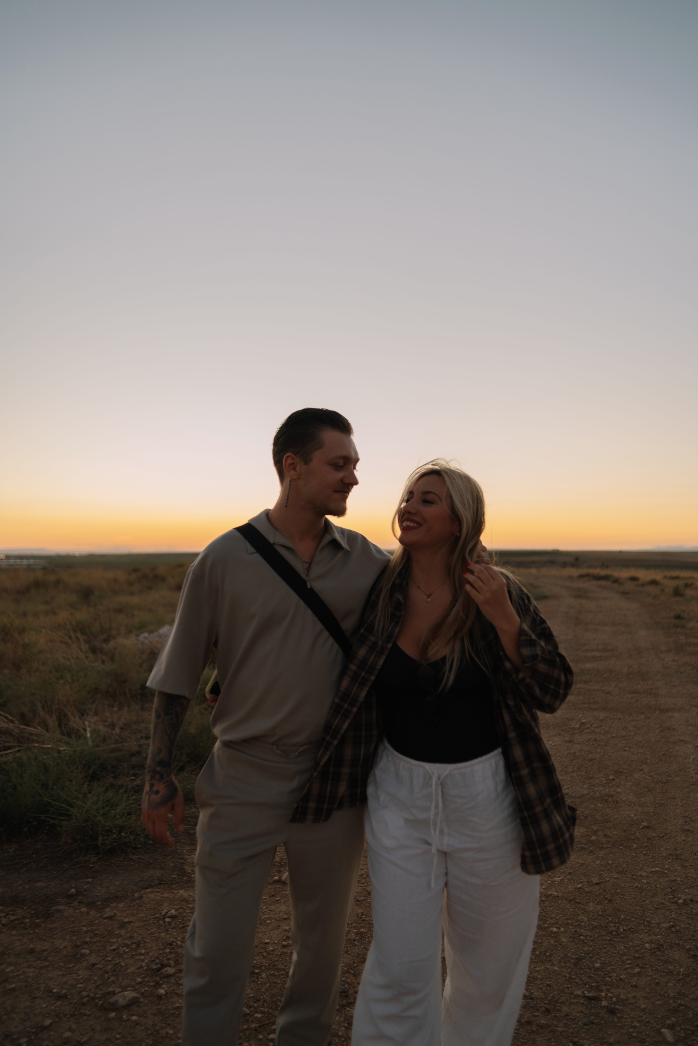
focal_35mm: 24
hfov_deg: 53.2
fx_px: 698
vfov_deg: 73.7
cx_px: 349
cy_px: 523
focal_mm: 24
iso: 100
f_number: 1.8
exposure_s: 1/200
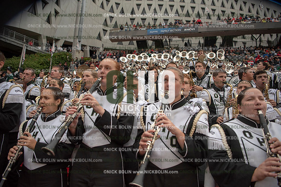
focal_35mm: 24
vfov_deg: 53.2
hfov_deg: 73.7
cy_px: 94
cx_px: 140
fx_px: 187
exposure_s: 1/4000
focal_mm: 24
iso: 1000
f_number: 2.8
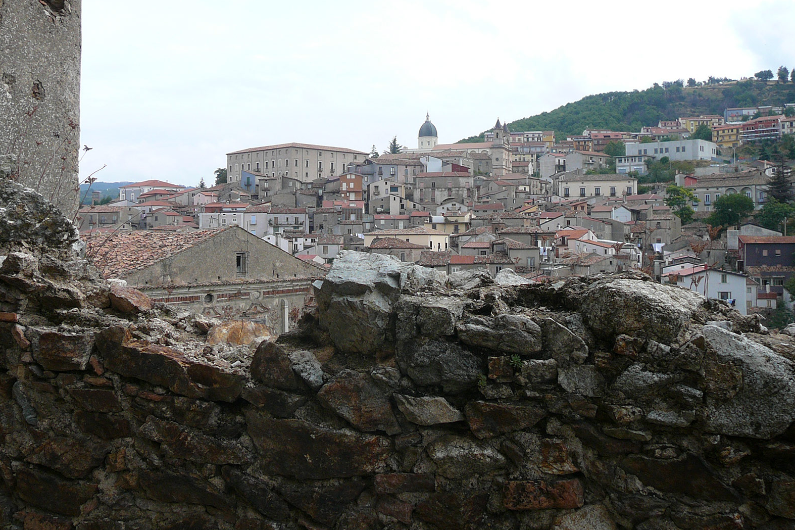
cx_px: 394
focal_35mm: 37
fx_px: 817
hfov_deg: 51.9
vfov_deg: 35.9
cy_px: 240
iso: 80
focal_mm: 5.2
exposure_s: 1/1000
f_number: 2.8
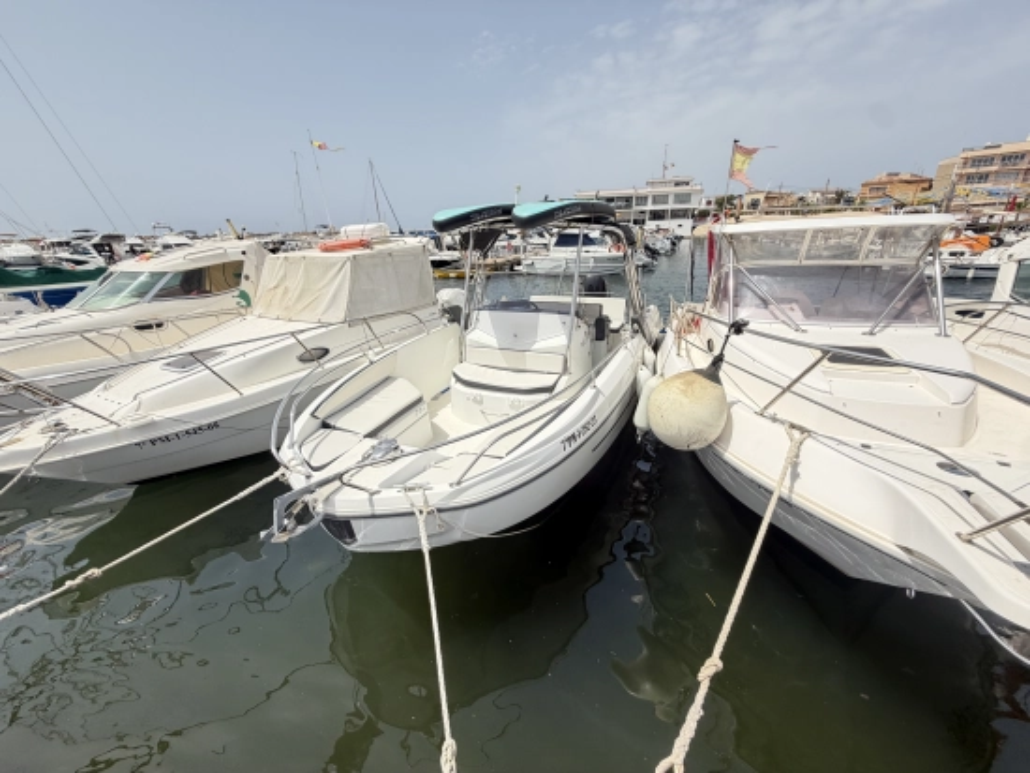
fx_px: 417
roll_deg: +1.0
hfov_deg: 102.0
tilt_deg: -20.2
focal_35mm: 14
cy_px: 386
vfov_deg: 85.7
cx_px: 515
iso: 32
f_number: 2.2
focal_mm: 2.22
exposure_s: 1/770
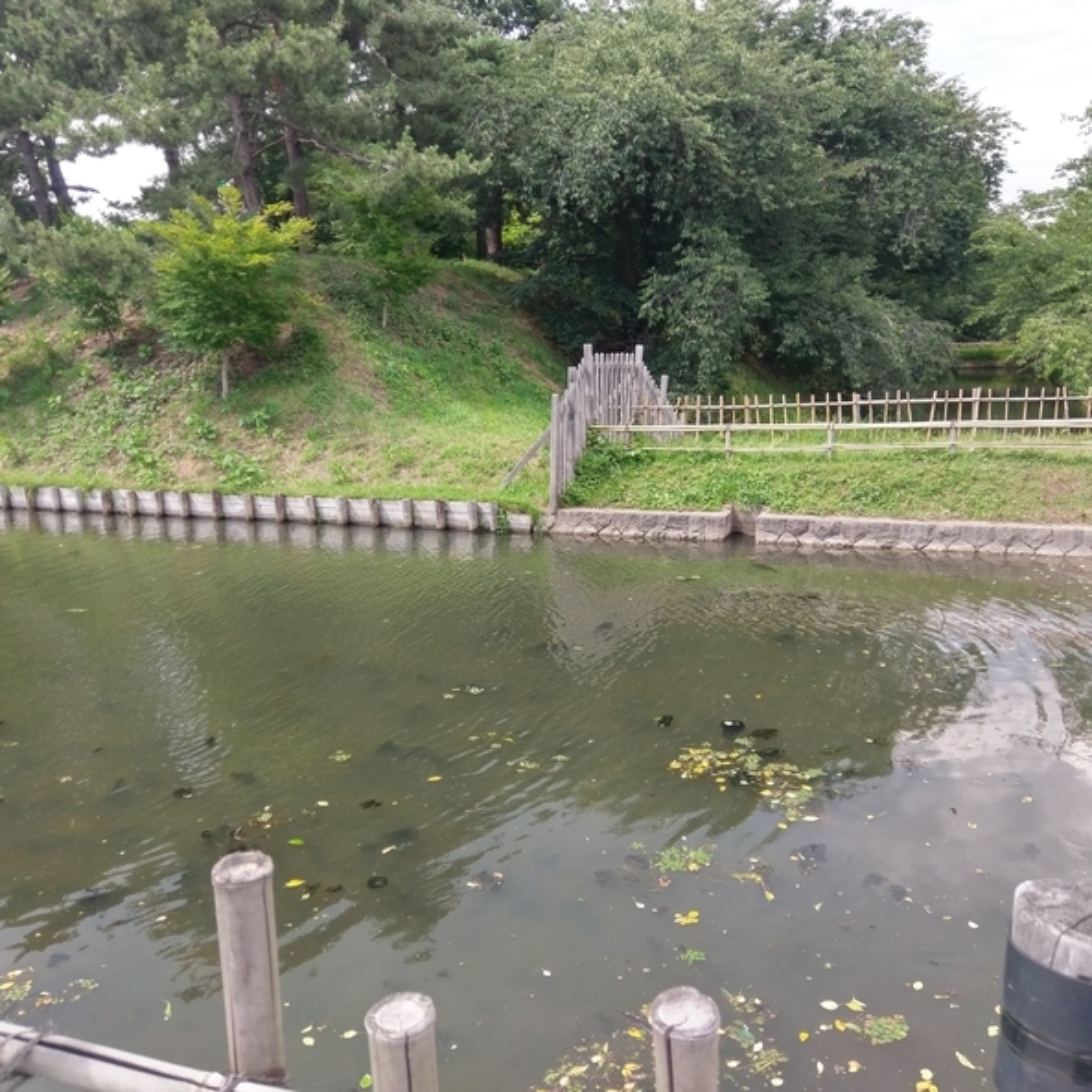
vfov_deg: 52.5
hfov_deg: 52.5
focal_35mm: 31
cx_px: 547
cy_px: 545
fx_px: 1106
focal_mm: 4.58
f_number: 1.8
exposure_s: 1/444
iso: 100
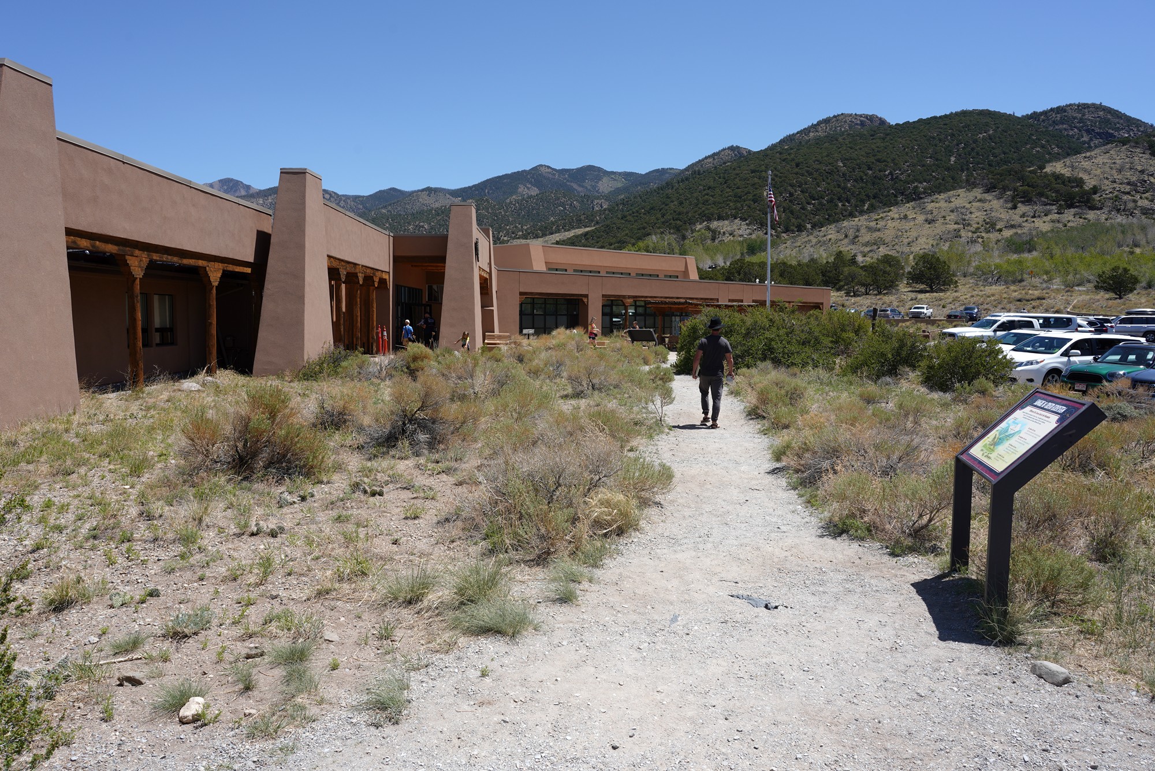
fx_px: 898
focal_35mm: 28
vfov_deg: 46.4
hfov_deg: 65.5
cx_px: 578
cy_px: 386
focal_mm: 28
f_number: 11
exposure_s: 1/160
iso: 80
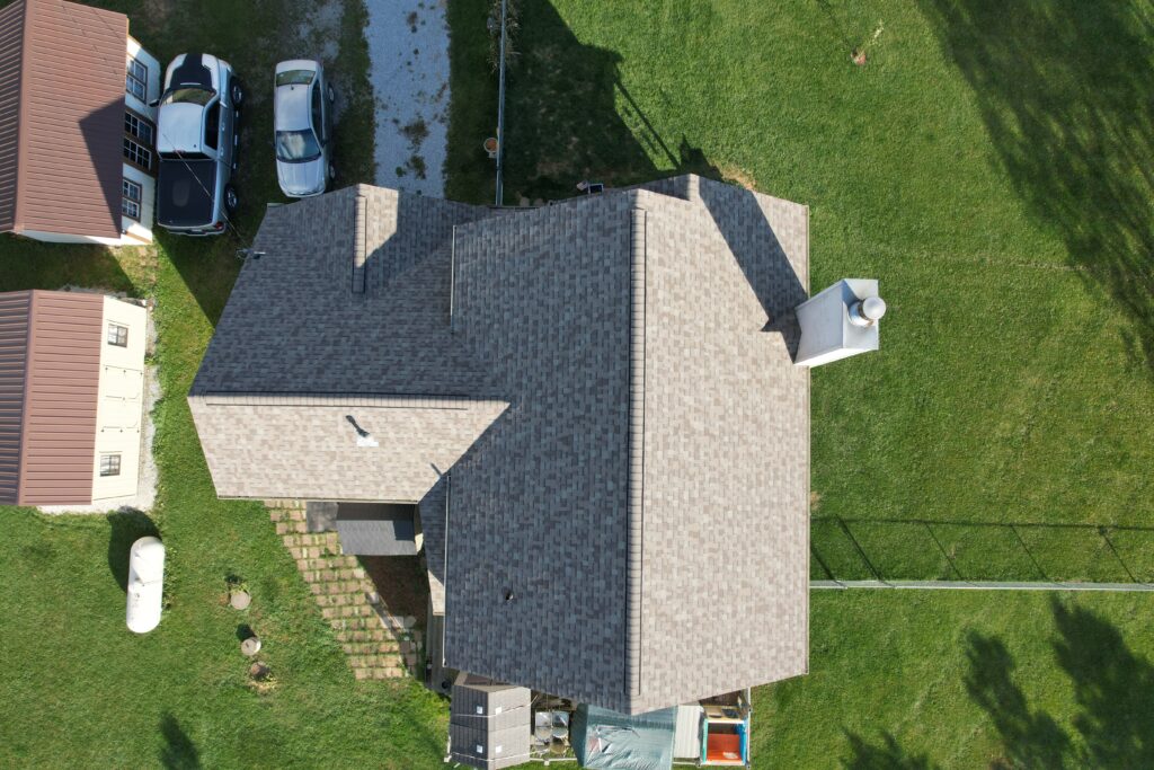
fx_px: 705
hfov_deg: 78.6
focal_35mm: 22
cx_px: 577
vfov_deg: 57.2
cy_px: 385
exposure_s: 1/500
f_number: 2.8
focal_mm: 8.38
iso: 120
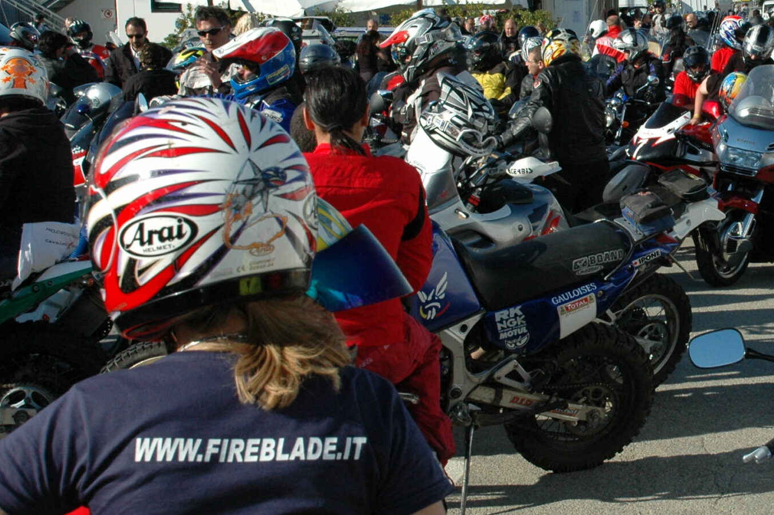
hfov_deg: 21.9
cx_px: 692
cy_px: 181
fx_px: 1955
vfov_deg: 15.0
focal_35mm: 91
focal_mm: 32
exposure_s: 1/400
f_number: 10
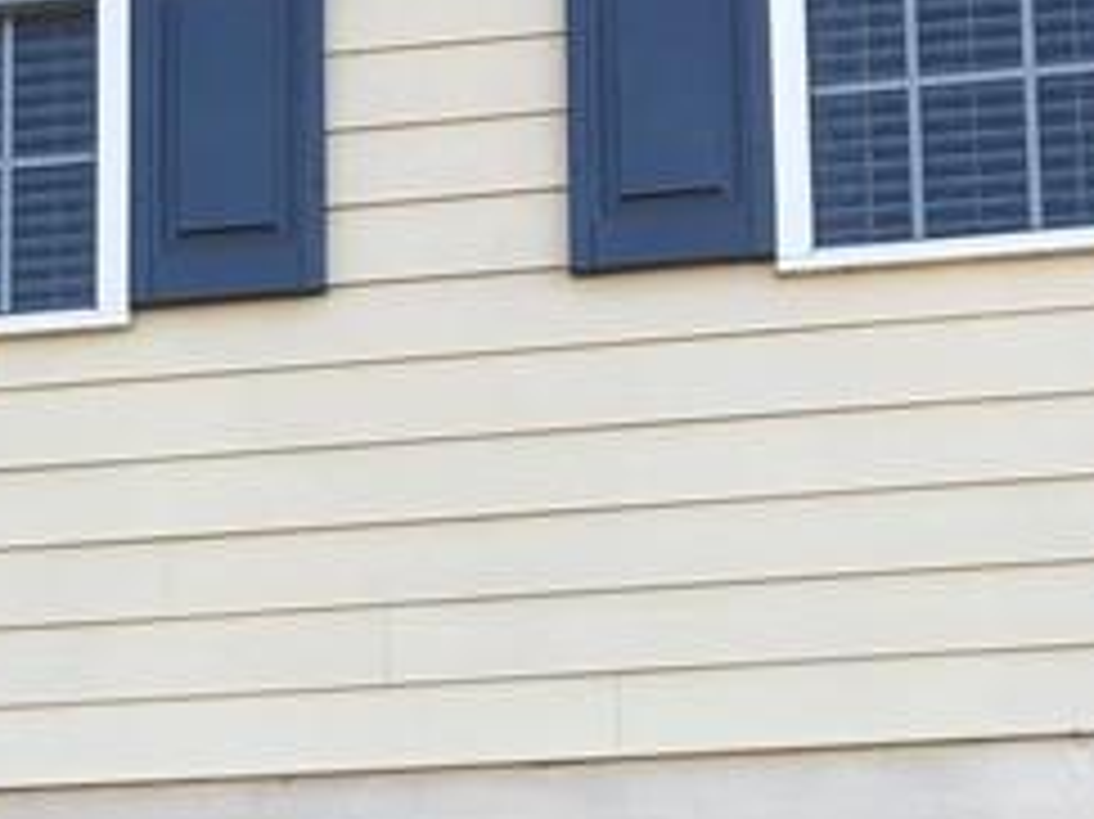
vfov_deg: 12.2
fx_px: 3727
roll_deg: -0.6
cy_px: 1066
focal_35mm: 118
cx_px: 81
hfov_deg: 16.4
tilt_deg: +10.3
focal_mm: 3.99
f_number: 1.8
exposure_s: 1/337
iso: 20
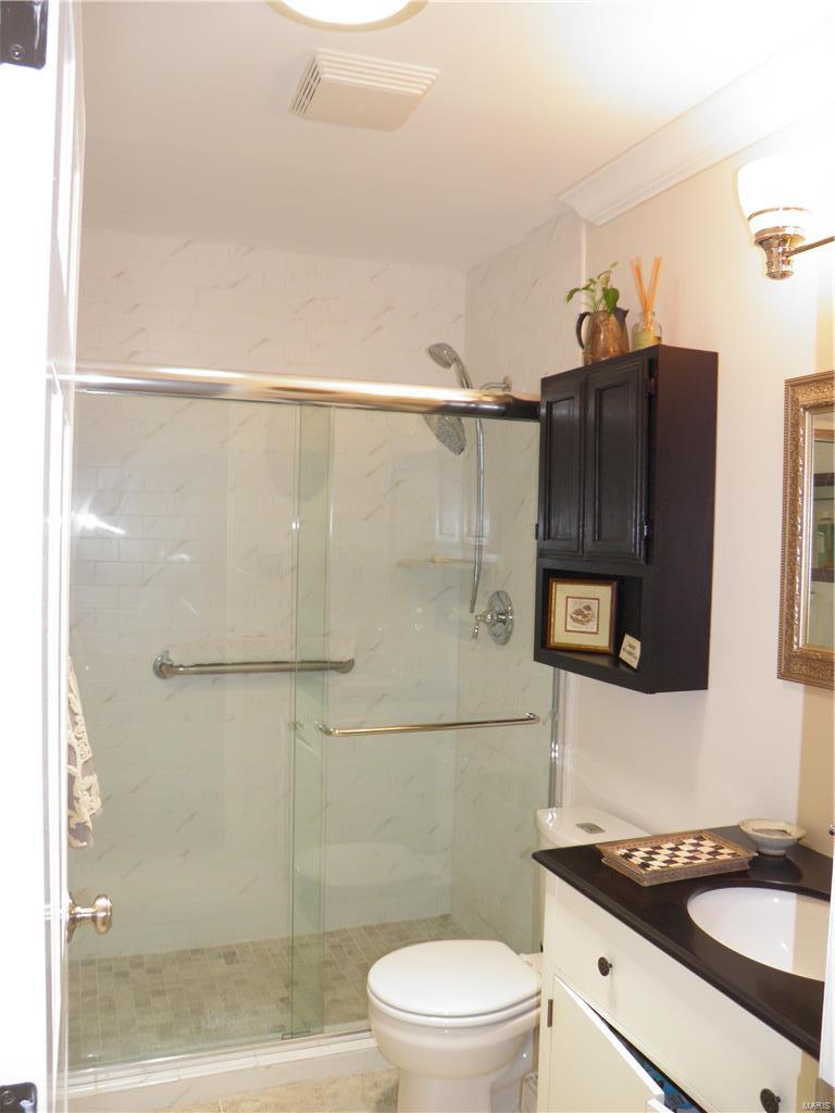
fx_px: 901
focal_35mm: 28
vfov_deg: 63.4
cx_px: 418
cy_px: 556
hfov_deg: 49.7
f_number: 2.8
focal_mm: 4.9
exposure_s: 1/30
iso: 100
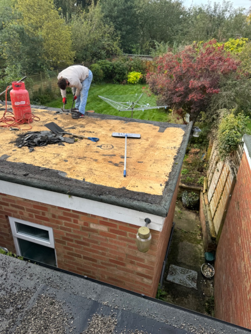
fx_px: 232
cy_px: 167
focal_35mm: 24
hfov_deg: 56.8
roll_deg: +0.9
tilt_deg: -29.4
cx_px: 126
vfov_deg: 71.6
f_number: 1.78
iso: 80
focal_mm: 6.76
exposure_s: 1/747
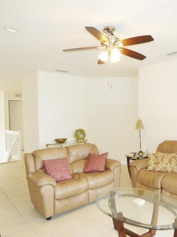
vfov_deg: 65.4
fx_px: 184
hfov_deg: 49.5
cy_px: 119
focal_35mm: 27
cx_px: 130
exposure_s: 1/60
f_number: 3.5
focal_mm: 3.58
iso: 640
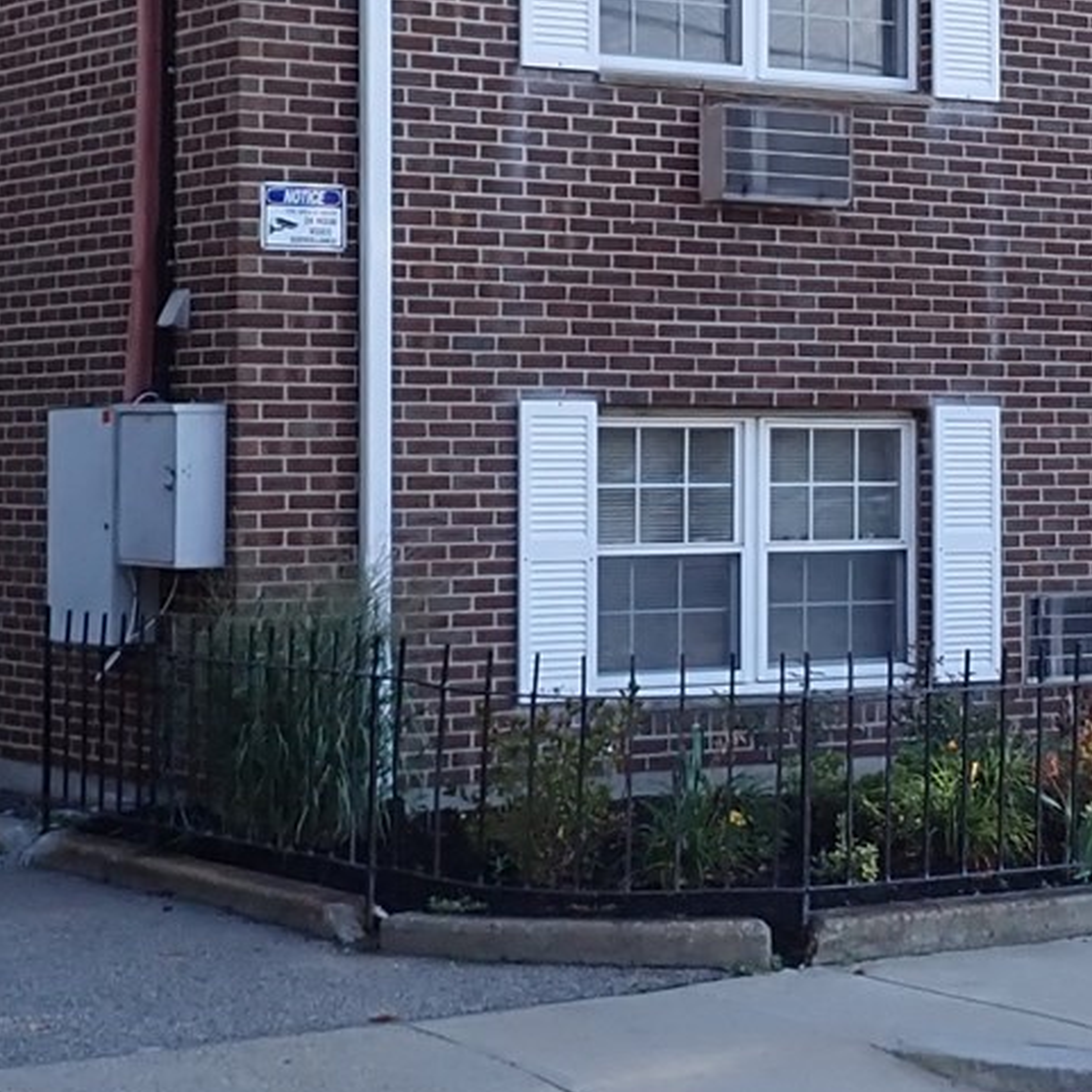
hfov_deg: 18.3
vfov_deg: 18.4
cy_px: 325
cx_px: 849
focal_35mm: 94
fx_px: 3355
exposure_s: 1/320
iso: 100
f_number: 2.8
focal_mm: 4.5
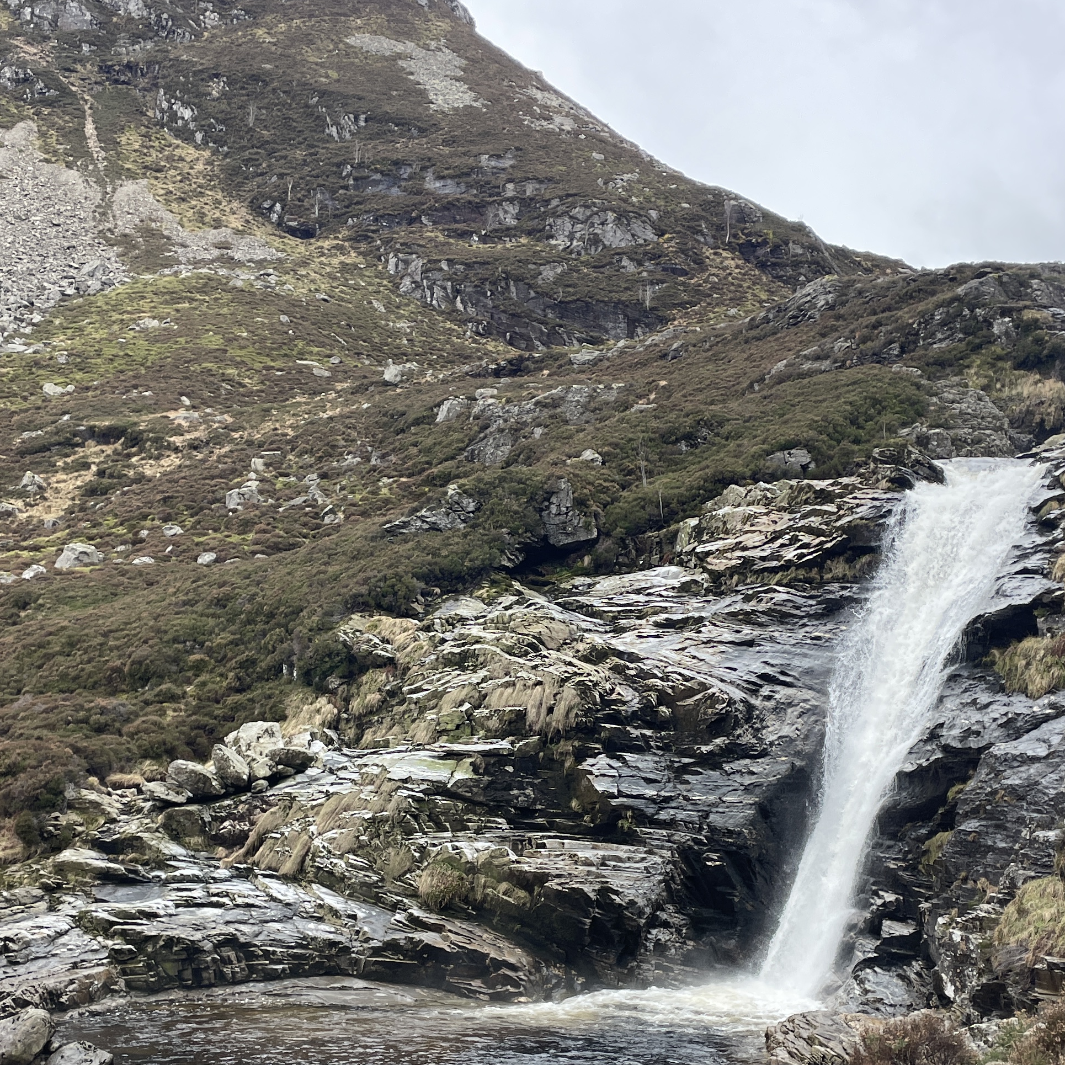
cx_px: 554
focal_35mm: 48
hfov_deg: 35.4
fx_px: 1671
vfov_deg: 35.1
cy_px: 692
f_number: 1.6
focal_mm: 4.2
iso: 32
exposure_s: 1/396
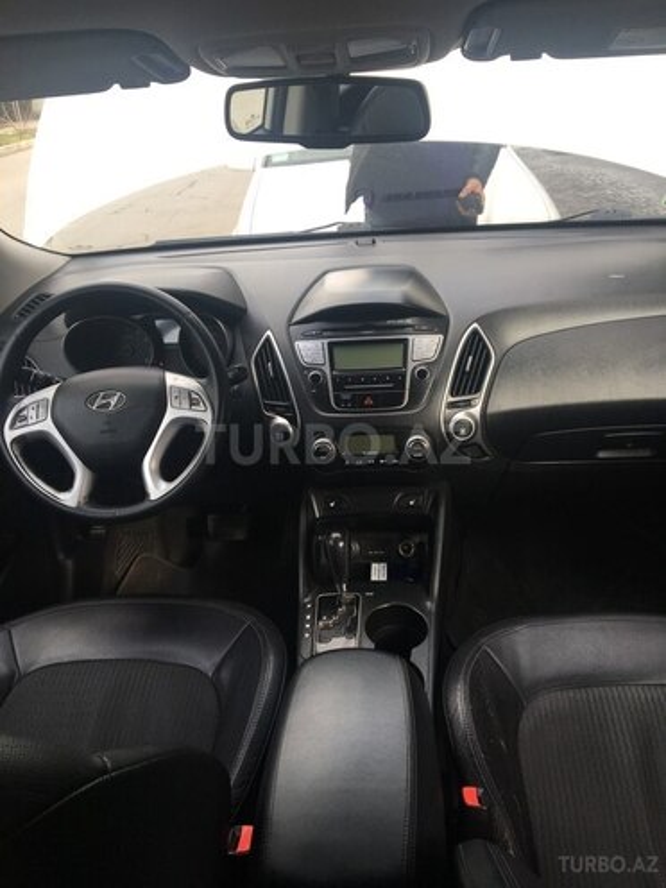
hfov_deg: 48.2
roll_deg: +5.2
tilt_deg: -27.6
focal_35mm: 29
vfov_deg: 61.7
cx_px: 333
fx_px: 744
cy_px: 444
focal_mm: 4.15
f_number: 2.2
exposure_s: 1/127
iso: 25
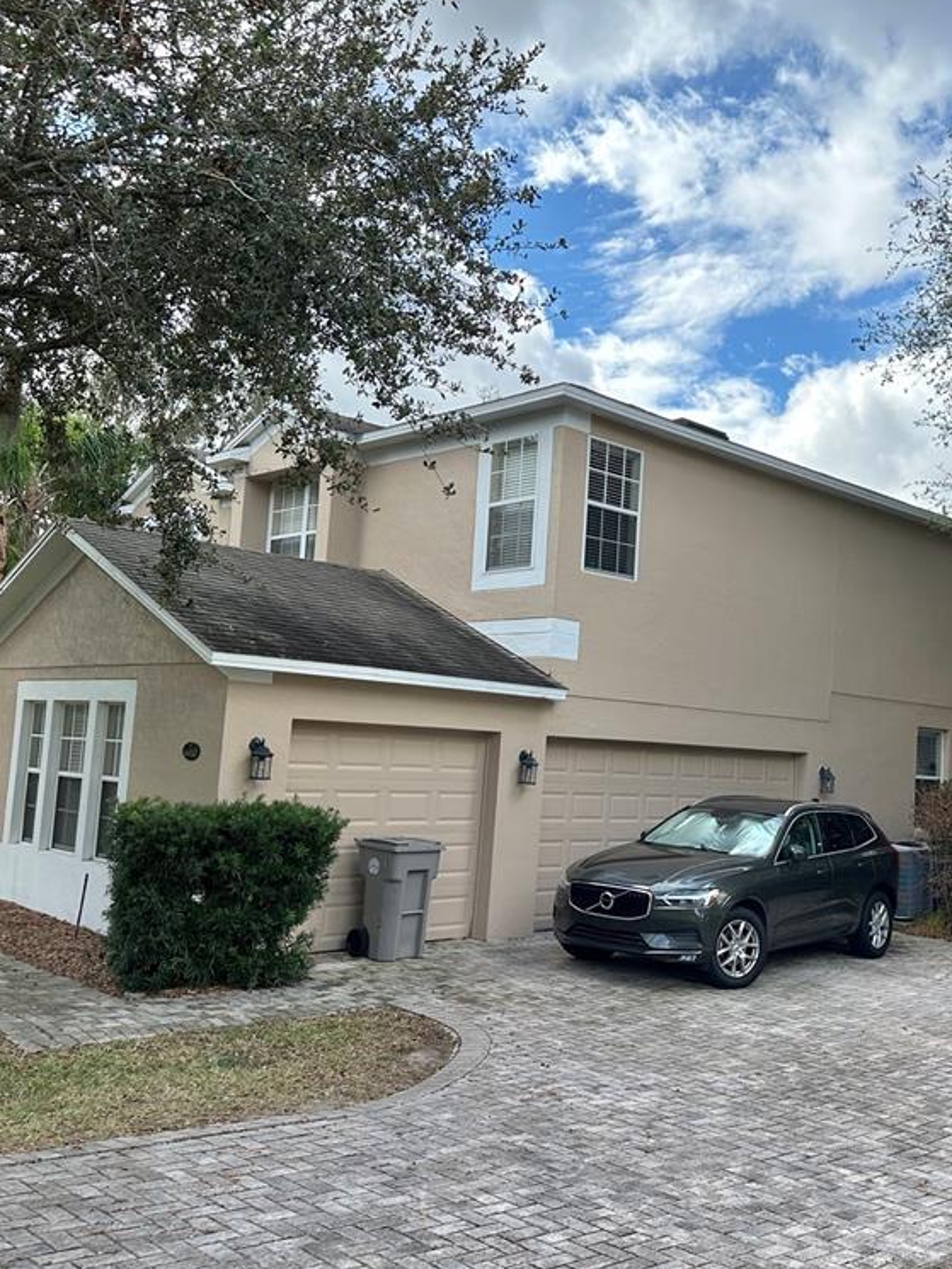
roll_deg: -3.0
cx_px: 681
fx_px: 1210
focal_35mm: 33
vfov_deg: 55.3
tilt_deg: +5.8
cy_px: 635
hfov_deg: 42.0
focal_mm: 6.86
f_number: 1.78
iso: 80
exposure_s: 1/1845
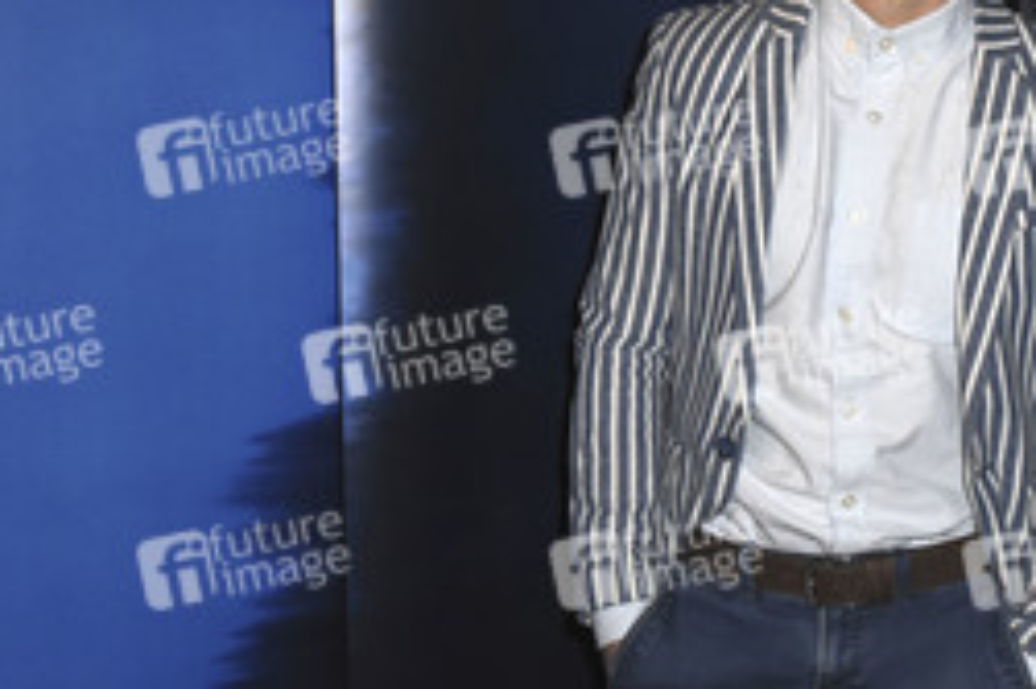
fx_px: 2329
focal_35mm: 81
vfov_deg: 16.8
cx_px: 712
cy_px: 252
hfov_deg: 24.9
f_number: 6.3
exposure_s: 1/60
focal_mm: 30
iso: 1600
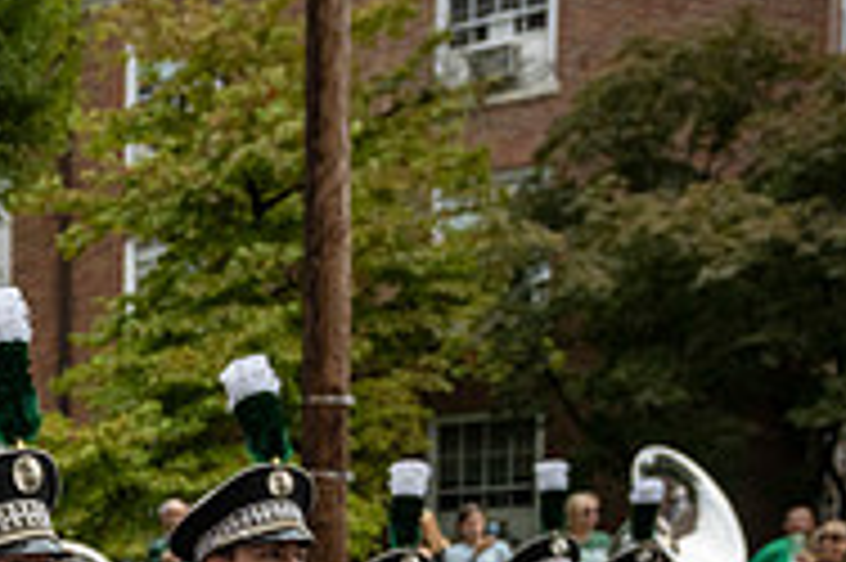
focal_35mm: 74
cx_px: -342
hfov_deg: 23.2
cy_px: 843
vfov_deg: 16.7
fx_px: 1737
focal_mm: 24
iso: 640
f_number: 4
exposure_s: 1/1600
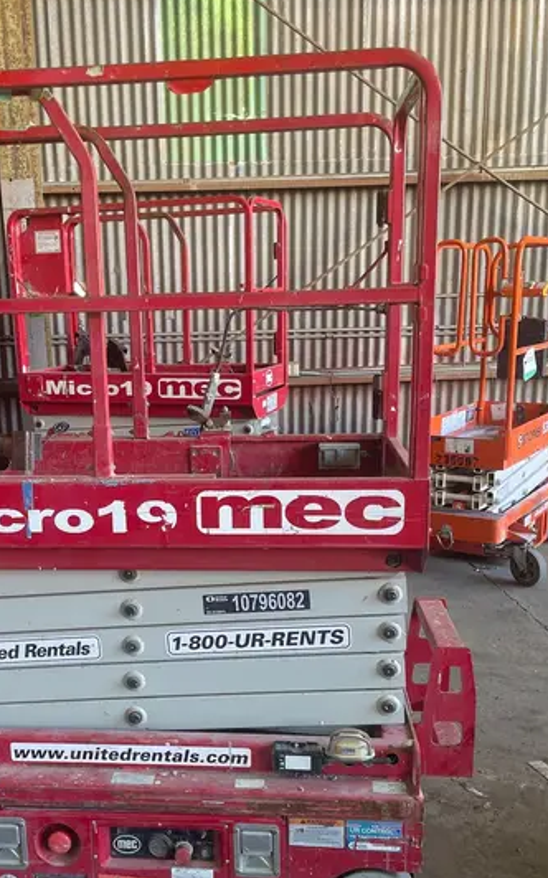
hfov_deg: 33.2
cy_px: 501
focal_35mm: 38
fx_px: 909
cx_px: 168
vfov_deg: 51.4
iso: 80
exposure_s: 1/63
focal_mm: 4.2
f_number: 1.6
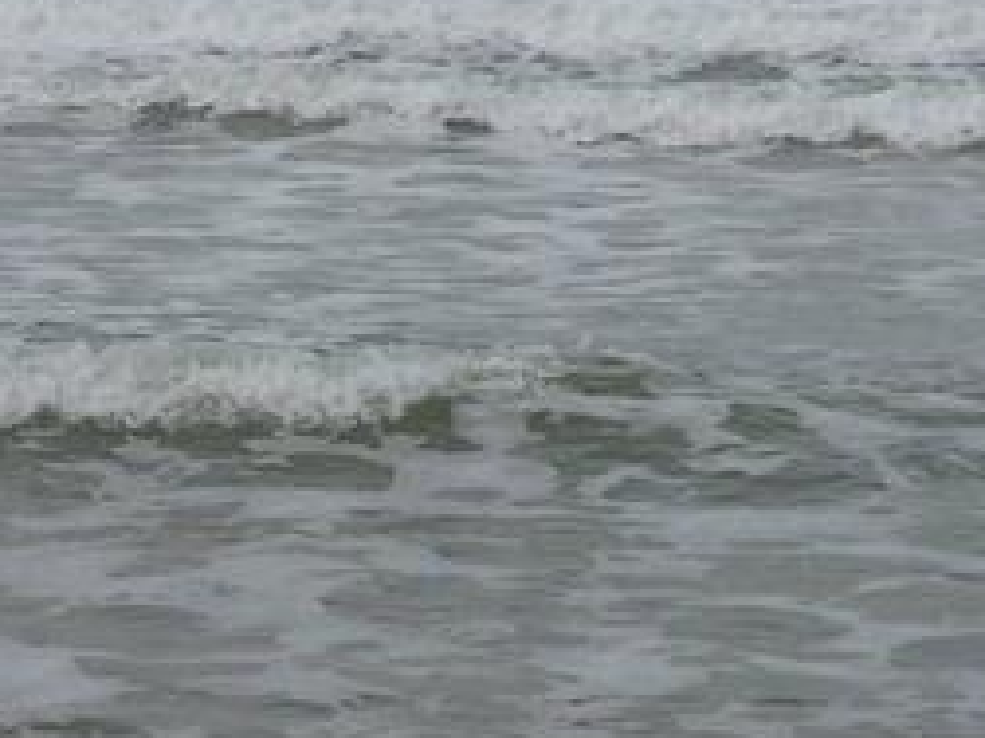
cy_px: 98
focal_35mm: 283
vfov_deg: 5.2
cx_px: 608
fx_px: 8049
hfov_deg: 7.0
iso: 50
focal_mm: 17.1
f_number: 3.6
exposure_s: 1/750
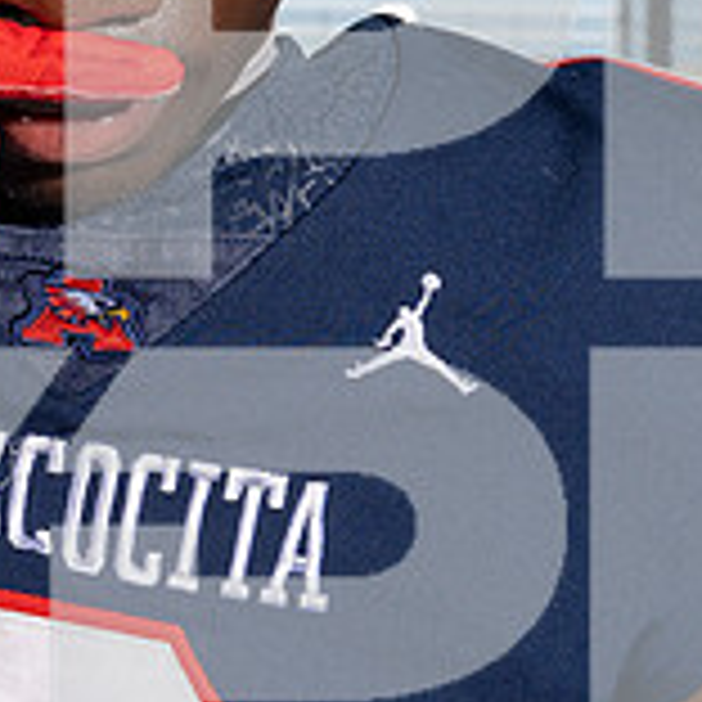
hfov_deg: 12.7
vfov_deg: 12.7
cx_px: -22
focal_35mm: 136
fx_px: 3120
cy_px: 43
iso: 160
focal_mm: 43
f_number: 10
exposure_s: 1/250
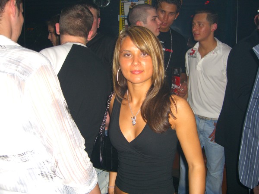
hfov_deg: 49.0
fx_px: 284
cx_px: 130
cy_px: 97
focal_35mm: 38
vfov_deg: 37.7
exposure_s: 1/60
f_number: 2.8
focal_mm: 7.9
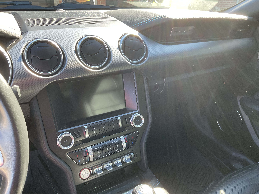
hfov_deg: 61.7
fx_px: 217
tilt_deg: -26.1
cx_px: 130
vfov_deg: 48.2
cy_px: 97
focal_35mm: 29
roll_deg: -1.7
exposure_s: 1/120
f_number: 1.8
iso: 50
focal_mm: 3
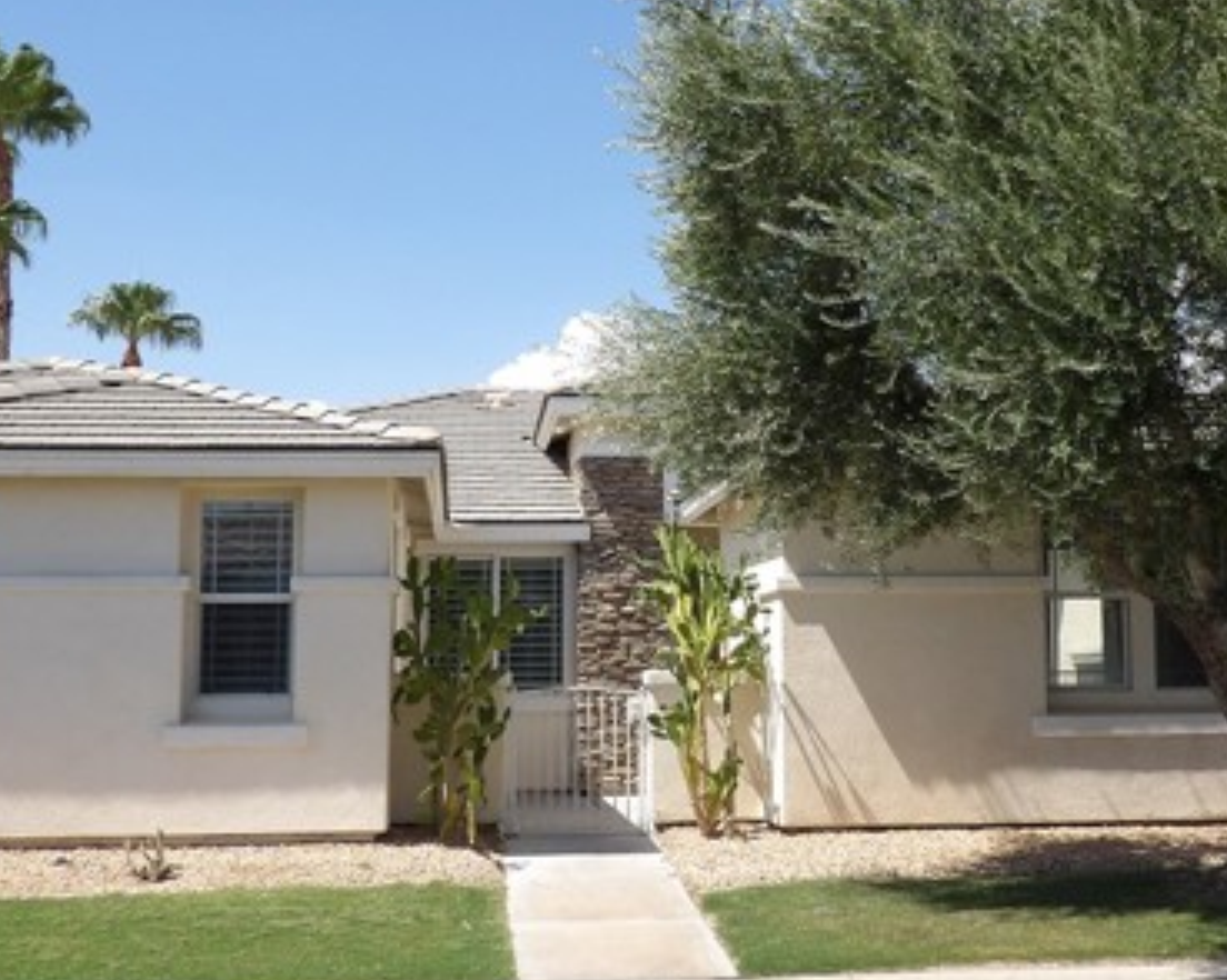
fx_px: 2033
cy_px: 383
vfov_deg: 27.0
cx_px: 760
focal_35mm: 56
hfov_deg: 33.4
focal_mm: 5.9
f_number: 3.6
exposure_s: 1/716
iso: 100
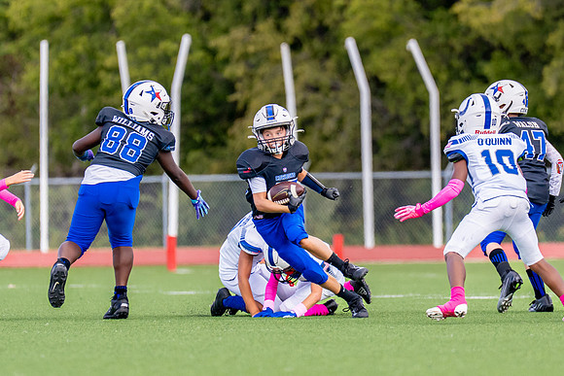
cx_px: 347
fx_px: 9264
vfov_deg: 2.3
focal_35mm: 591
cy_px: 219
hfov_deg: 3.5
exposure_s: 1/2500
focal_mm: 200
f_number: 2.8
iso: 320
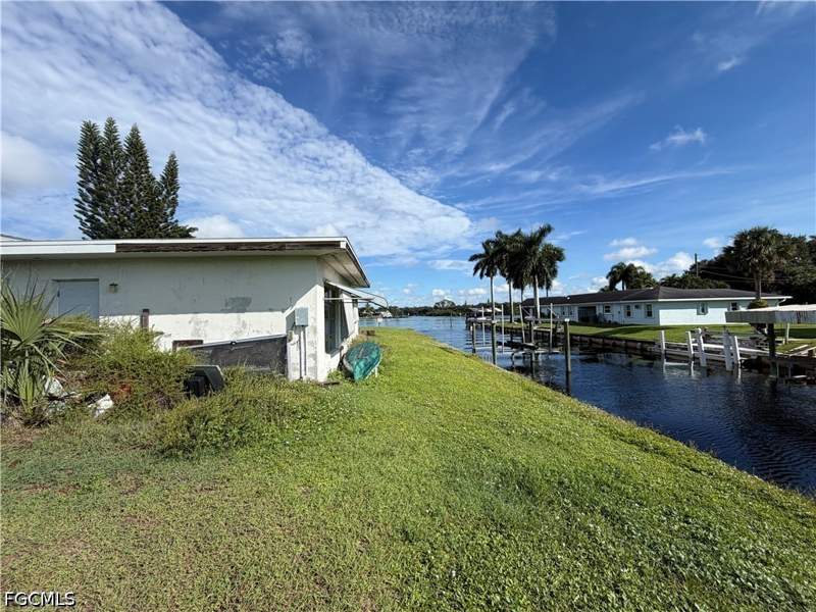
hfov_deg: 102.1
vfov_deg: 85.7
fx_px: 330
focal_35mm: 14
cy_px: 306
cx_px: 408
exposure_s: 1/1033
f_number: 2.2
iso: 20
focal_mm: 2.22
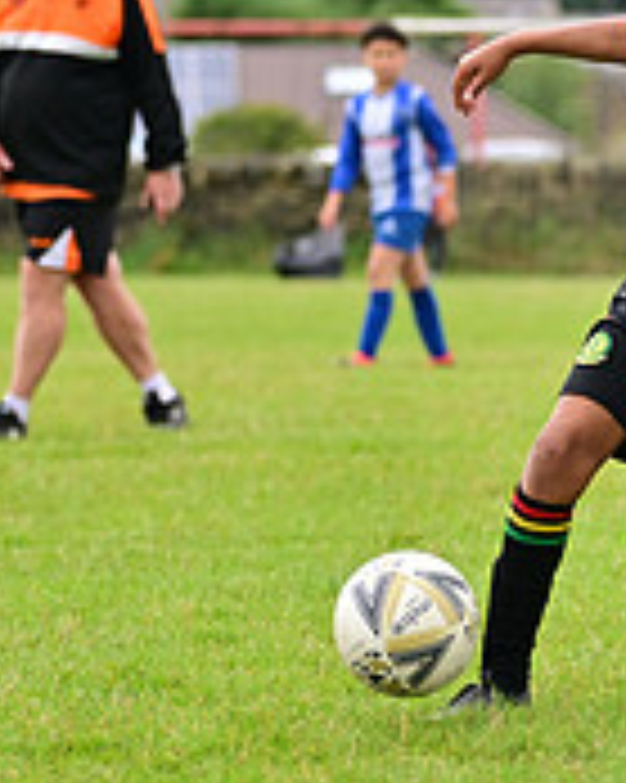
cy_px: 286
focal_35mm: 273
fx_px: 6328
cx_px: 793
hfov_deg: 5.6
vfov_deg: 7.1
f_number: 2.7
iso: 400
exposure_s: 1/2000
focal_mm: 87
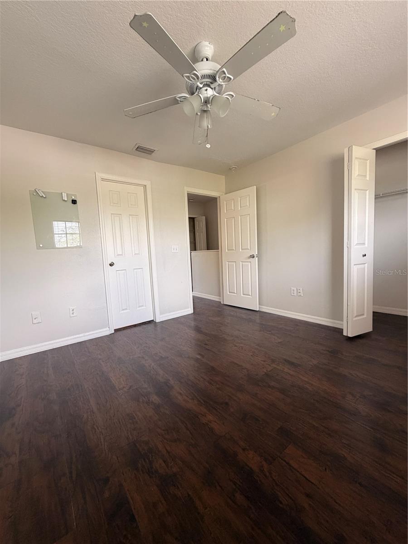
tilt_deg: -5.0
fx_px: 220
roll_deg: +2.7
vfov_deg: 102.1
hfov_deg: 85.7
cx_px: 204
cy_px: 272
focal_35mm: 14
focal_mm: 2.22
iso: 250
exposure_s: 1/121
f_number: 2.2
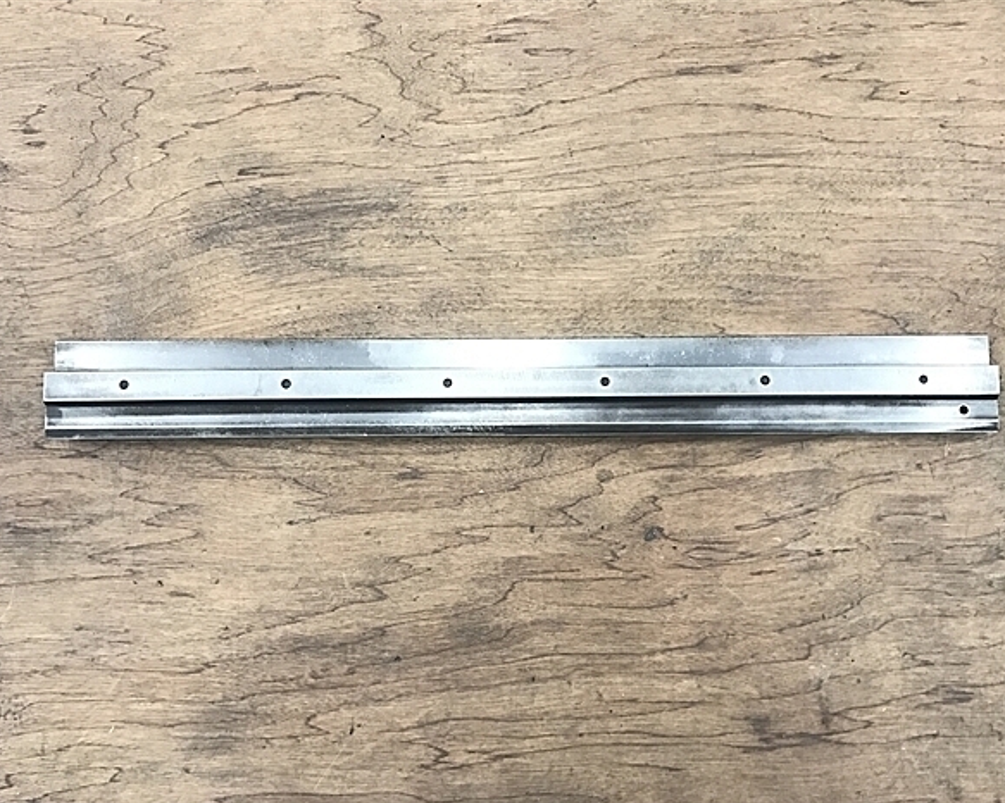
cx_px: 533
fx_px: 892
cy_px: 412
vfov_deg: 48.5
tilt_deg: -85.2
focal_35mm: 30
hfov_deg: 58.7
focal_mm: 3.99
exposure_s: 1/15
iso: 40
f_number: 1.8
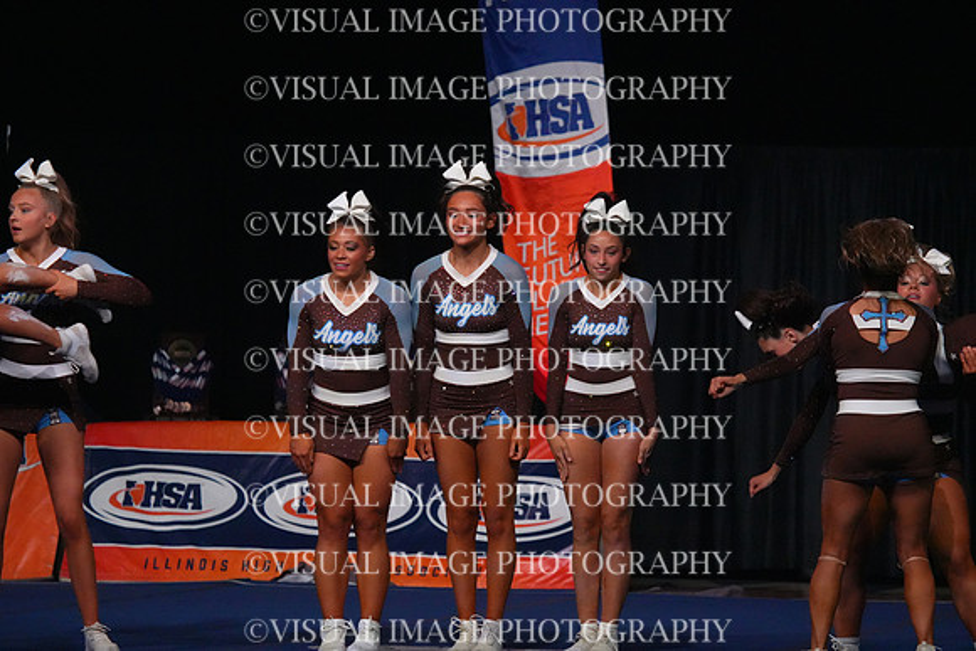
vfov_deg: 6.2
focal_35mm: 220
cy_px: 326
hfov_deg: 9.4
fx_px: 5966
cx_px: 488
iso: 16000
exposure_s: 1/1250
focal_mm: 220
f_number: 5.6
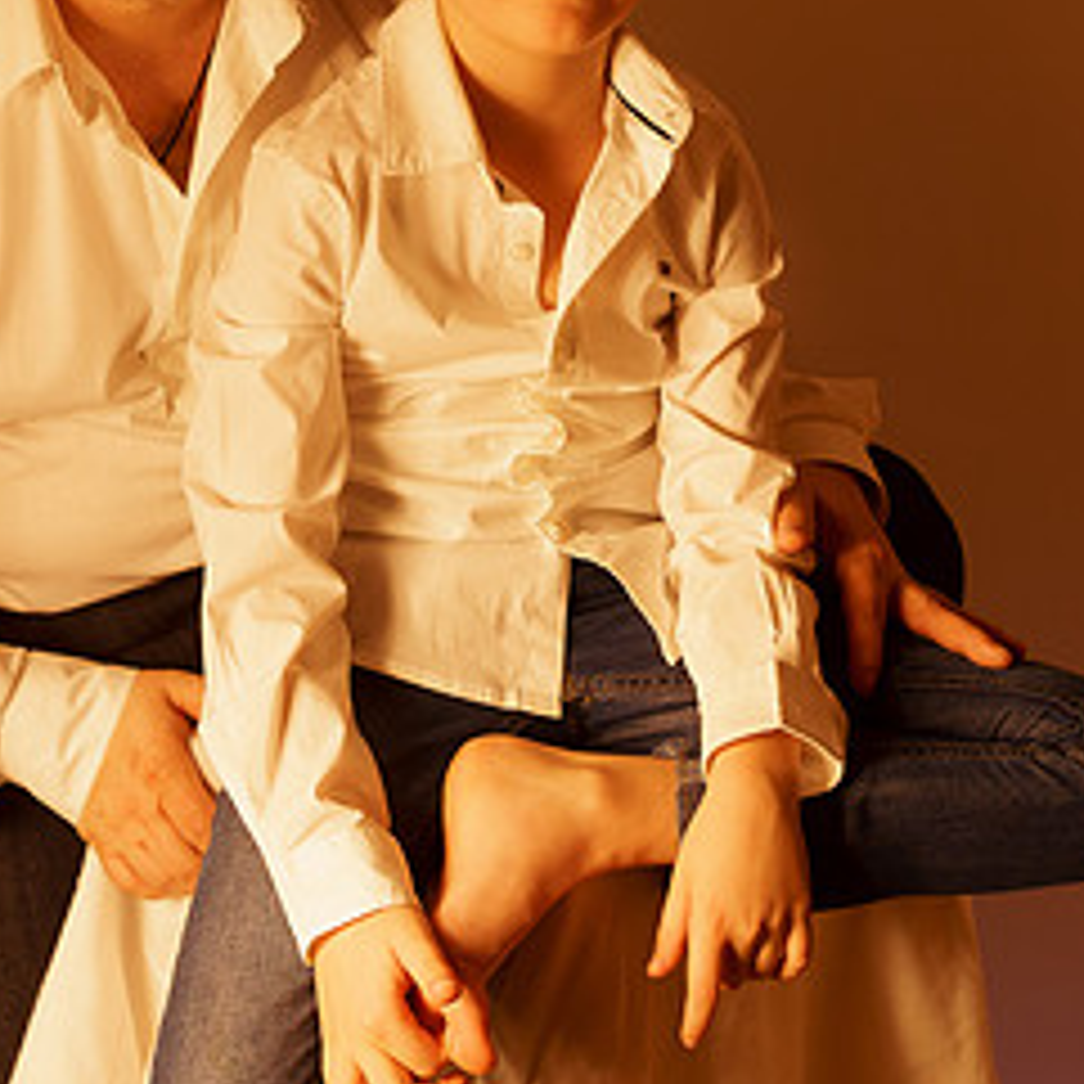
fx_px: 2515
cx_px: 558
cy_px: 141
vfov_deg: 23.8
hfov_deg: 24.3
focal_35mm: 71
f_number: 4
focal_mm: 24
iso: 100
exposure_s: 1/80
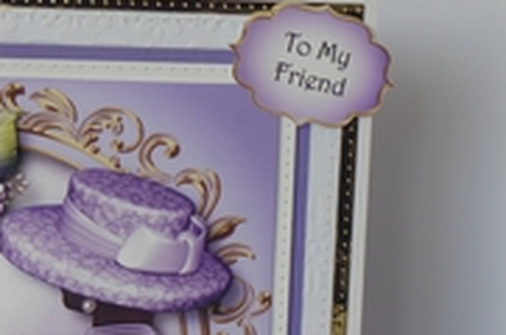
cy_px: 359
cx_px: 62
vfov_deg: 6.2
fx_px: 3087
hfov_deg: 9.3
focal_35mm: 220
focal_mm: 14.1
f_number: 4.7
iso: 100
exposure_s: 1/60
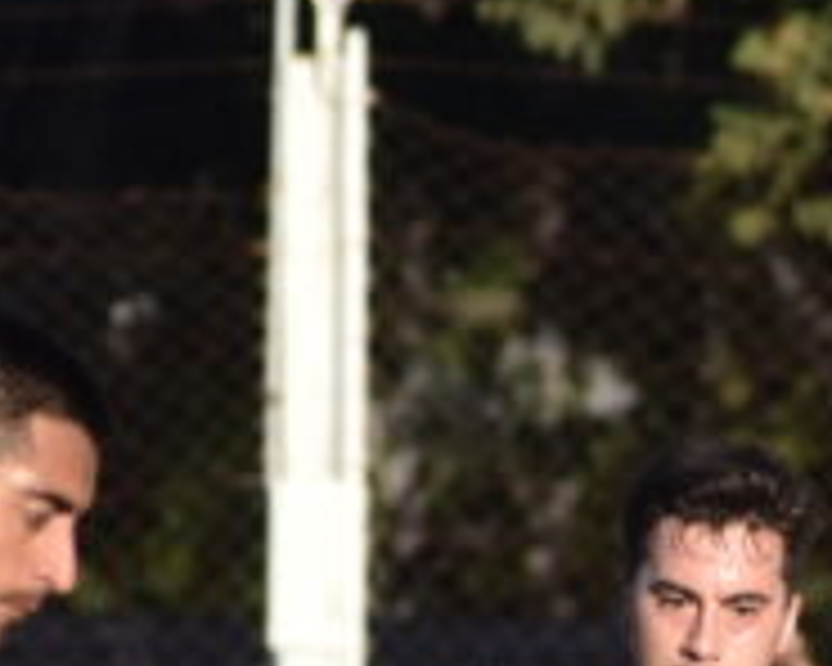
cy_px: 929
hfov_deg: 1.4
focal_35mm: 1402
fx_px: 34523
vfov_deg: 1.1
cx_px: 935
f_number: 5.6
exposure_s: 1/2000
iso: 360
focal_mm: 180
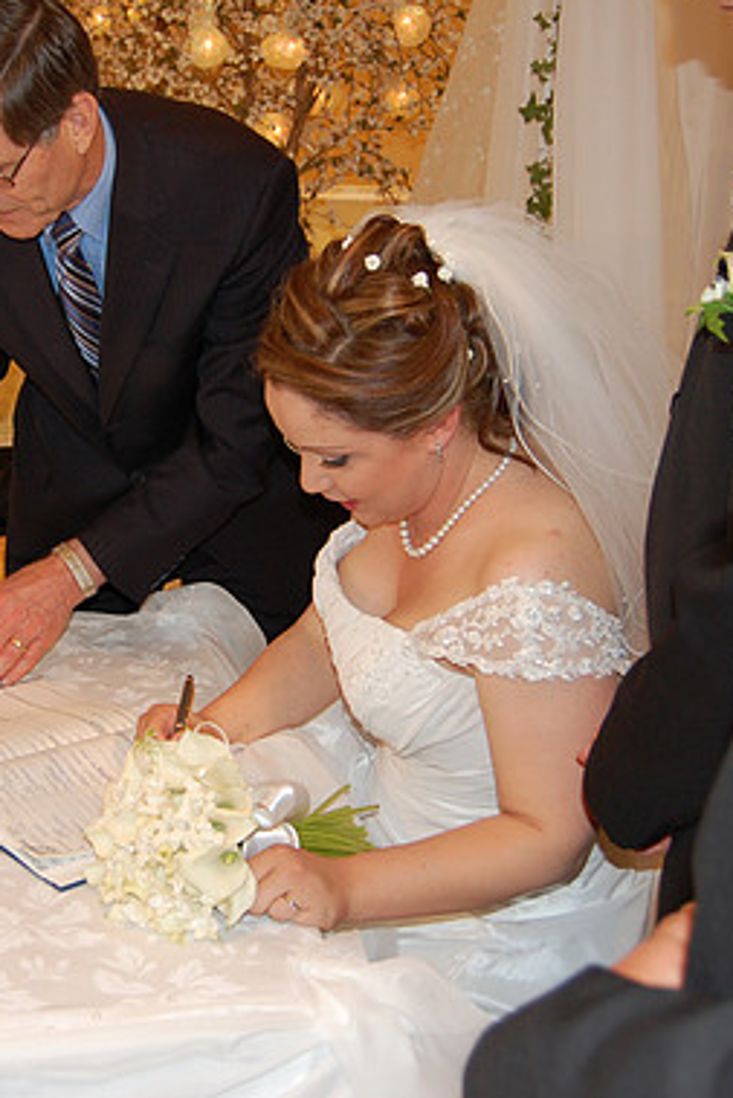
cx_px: 177
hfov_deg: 25.3
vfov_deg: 37.7
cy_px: 542
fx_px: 1610
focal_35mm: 53
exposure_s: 1/60
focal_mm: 23
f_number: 3.8
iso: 400
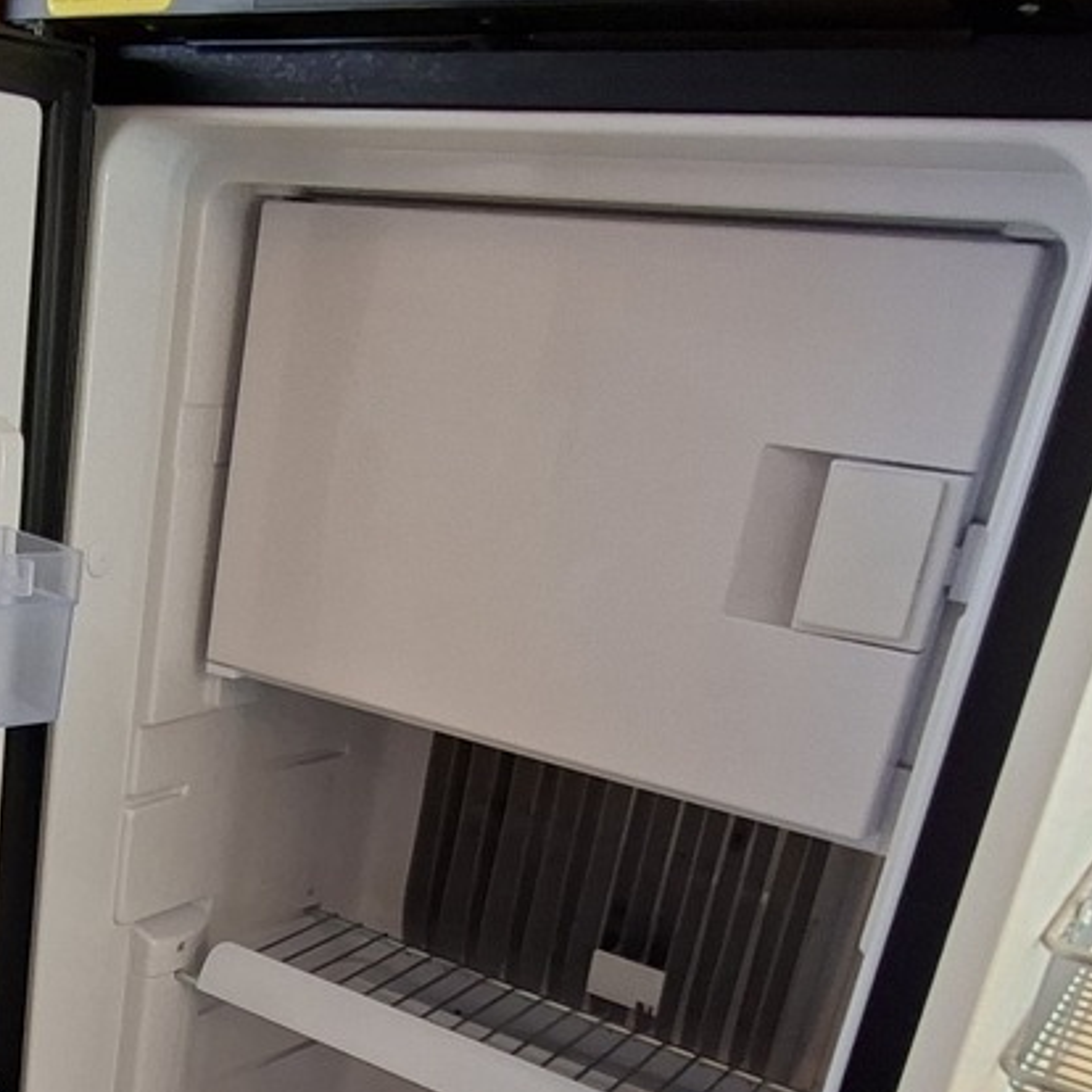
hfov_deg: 39.2
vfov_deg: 39.8
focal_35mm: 40
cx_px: 135
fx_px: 1428
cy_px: 910
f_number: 2.2
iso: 200
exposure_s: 1/30
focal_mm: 1.74
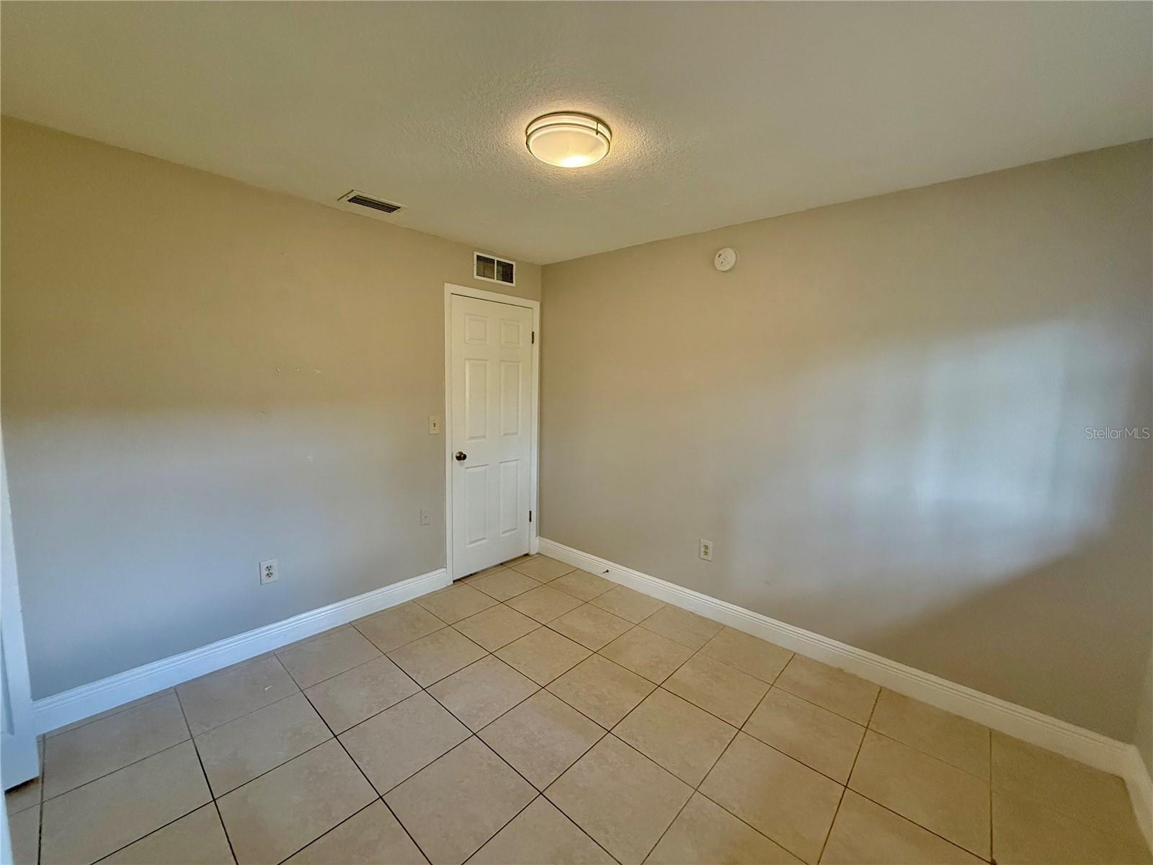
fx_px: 466
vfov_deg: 85.7
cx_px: 576
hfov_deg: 102.1
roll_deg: -2.2
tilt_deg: -5.9
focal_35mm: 14
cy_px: 432
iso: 400
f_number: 2.2
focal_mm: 2.22
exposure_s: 1/94
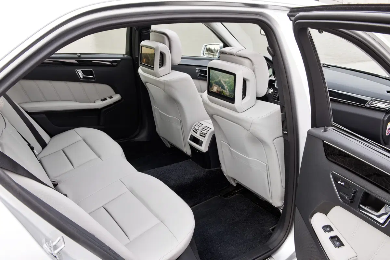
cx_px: 195
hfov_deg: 58.7
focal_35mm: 32
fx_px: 347
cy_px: 130
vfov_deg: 41.1
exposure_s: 1/2
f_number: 16
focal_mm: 32
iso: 100
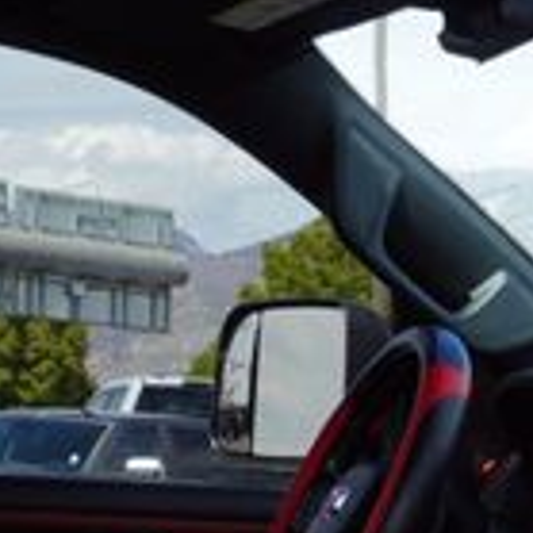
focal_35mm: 150
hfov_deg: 10.9
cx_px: 970
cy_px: 790
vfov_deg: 11.2
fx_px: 2613
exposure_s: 1/100
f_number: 6.3
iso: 100
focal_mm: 16
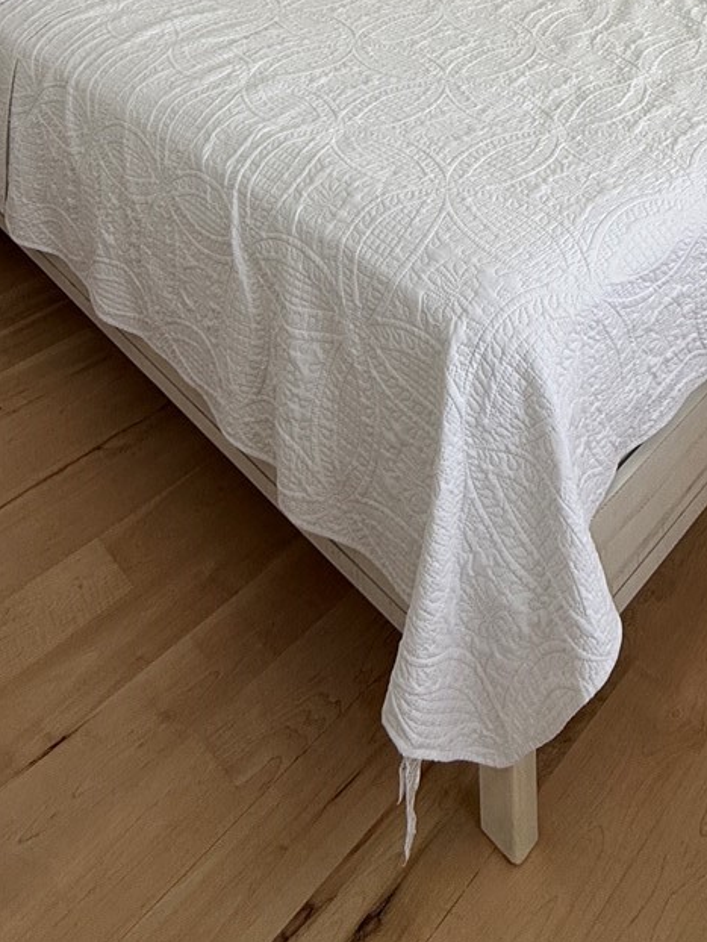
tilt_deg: -5.8
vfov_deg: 37.4
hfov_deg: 39.4
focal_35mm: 36
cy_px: -214
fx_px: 980
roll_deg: +2.5
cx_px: 445
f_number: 2.2
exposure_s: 1/99
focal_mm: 2.22
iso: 64
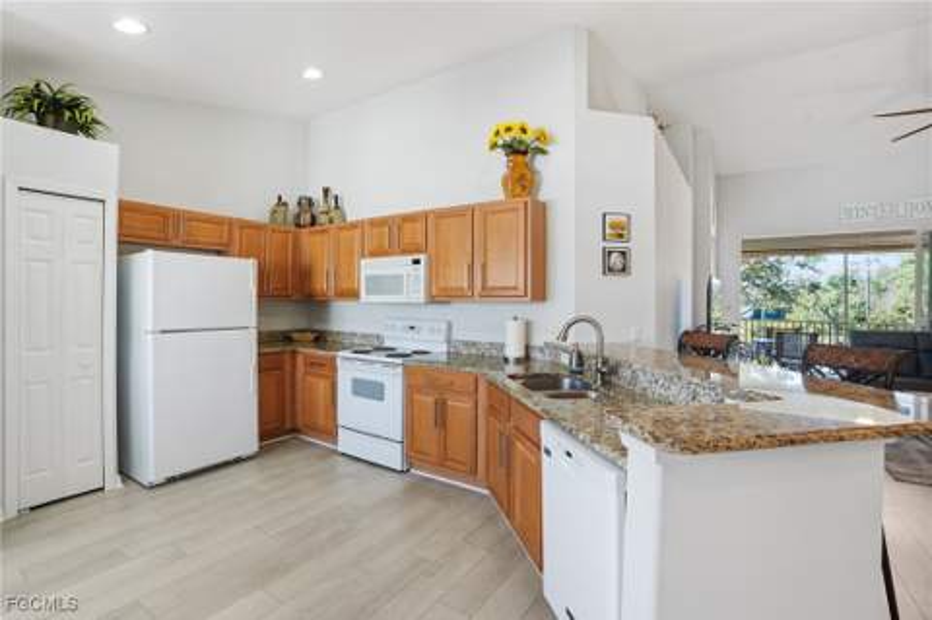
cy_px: 310
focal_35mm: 16
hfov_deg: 96.8
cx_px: 466
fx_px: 414
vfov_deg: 73.6
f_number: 9
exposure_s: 1/50
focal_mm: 16
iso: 400
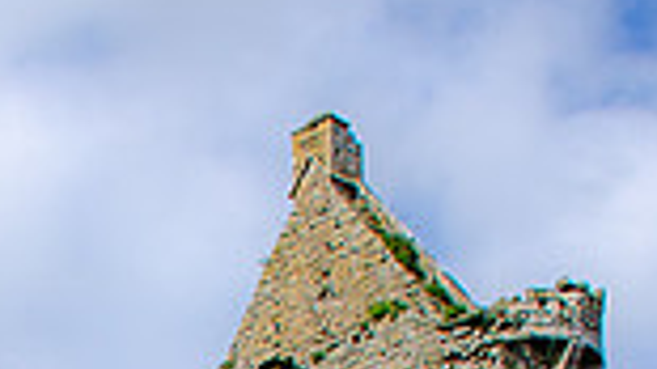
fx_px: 2385
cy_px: 858
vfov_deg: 8.2
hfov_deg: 14.9
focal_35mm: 137
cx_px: -219
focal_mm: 18
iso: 250
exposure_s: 1/2000
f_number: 3.5
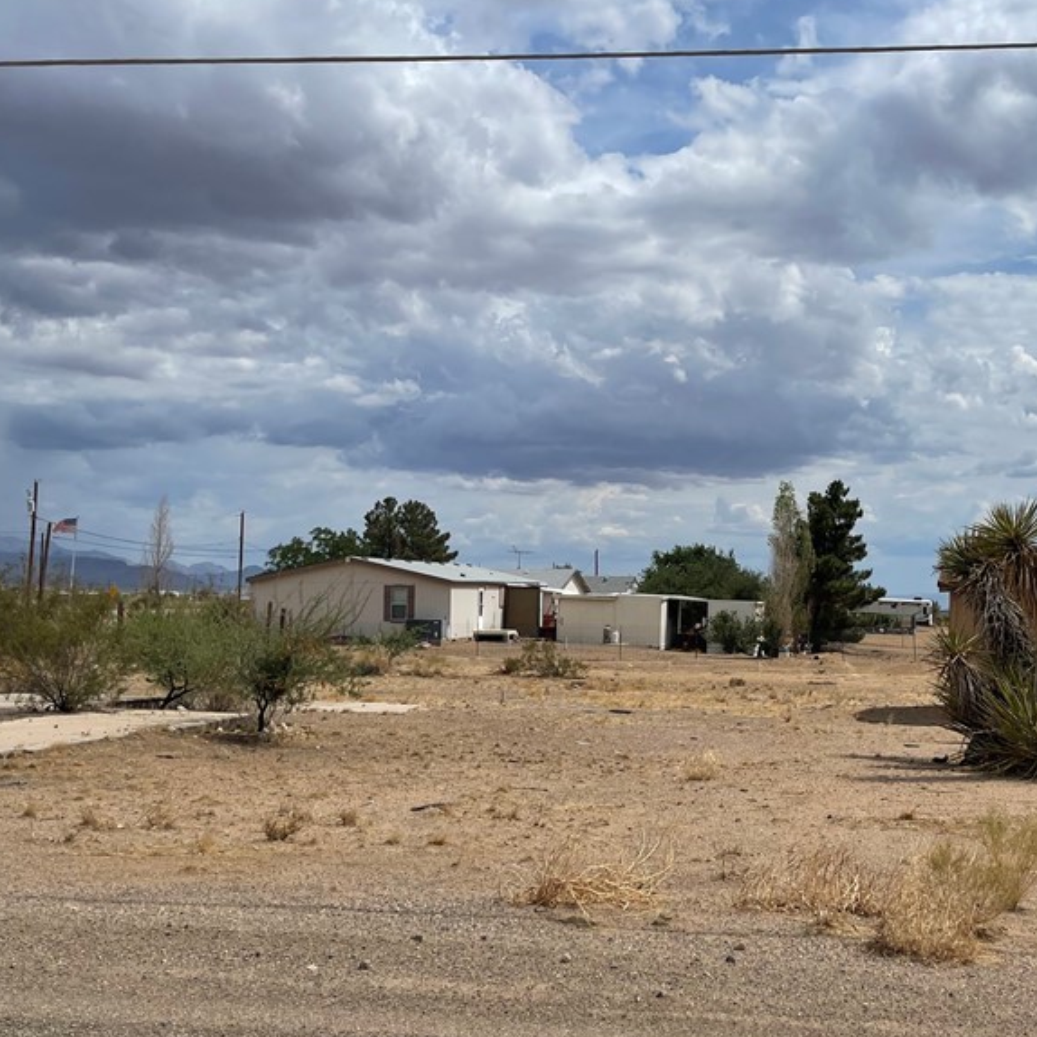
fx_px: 1390
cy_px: 537
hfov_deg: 39.9
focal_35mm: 41
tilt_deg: +0.5
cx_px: 761
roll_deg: -0.4
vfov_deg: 40.9
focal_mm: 5.1
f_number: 1.6
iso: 32
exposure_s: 1/9174
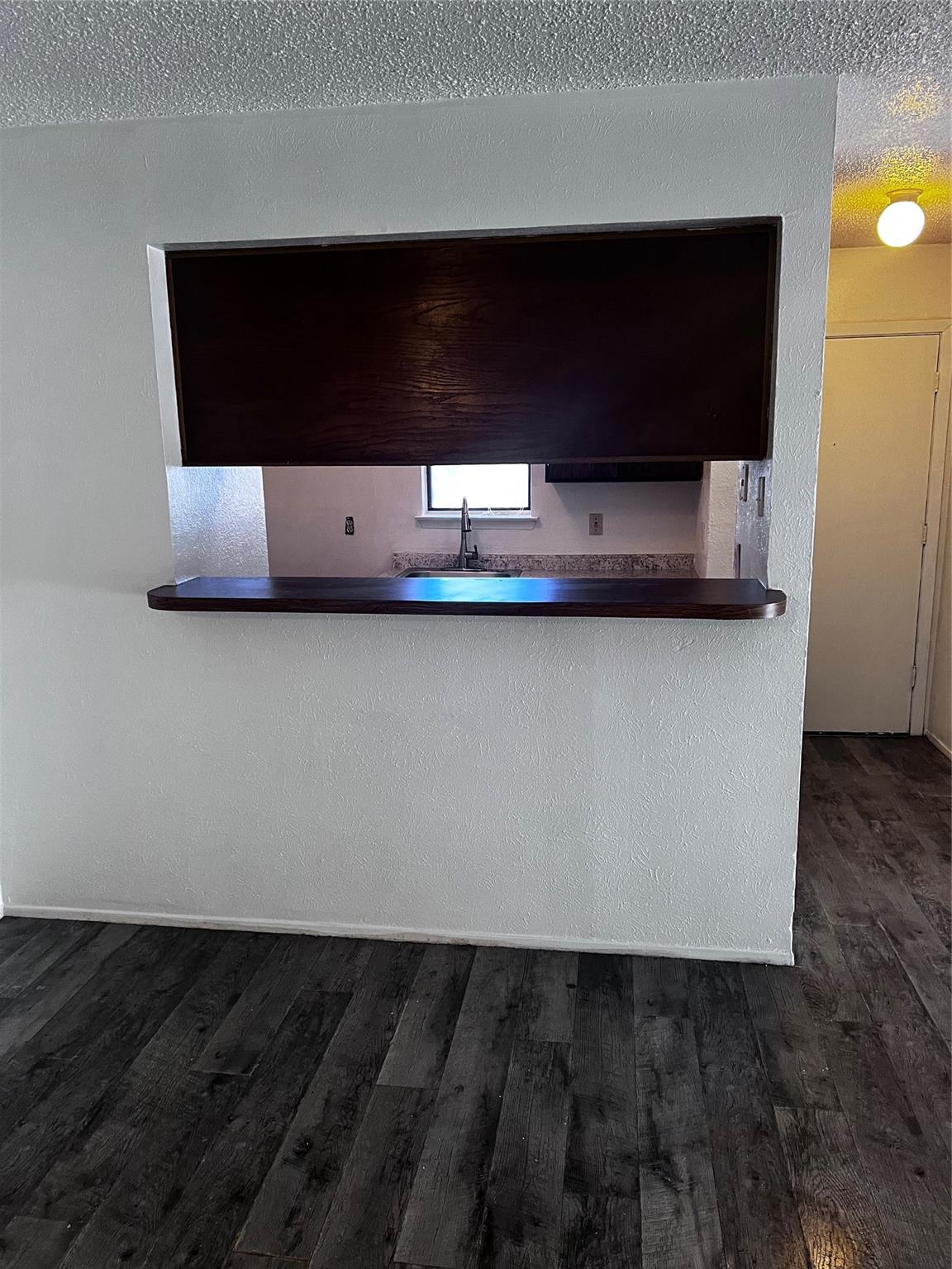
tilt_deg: -10.8
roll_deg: +1.1
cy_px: 634
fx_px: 953
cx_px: 476
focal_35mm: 26
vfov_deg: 67.3
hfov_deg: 53.1
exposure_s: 1/60
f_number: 1.5
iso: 160
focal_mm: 5.7
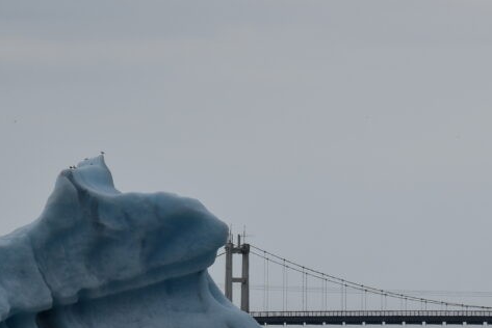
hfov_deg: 5.2
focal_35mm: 396
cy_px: 204
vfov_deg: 3.5
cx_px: 181
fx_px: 5415
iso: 200
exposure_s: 1/320
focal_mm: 122
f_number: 9
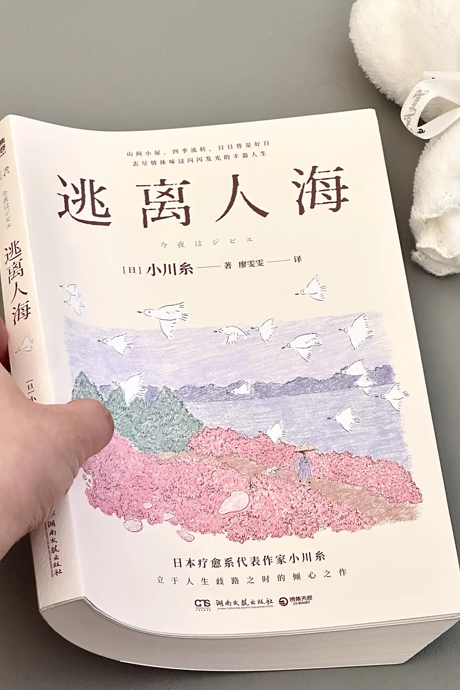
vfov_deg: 25.1
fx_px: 1553
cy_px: 346
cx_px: 249
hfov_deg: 16.8
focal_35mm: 81
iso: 400
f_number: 2.8
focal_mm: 9
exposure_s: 1/60
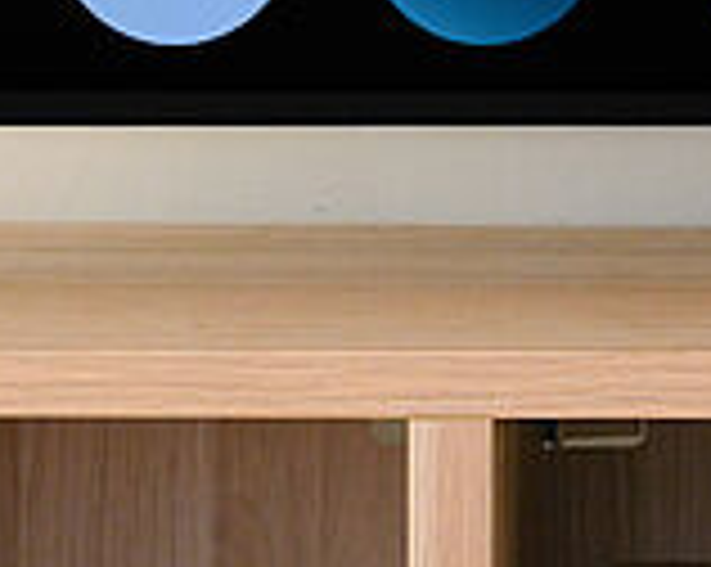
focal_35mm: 329
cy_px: -560
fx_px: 6915
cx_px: 1130
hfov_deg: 5.8
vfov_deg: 4.6
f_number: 2.8
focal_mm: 42
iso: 100
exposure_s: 1/200
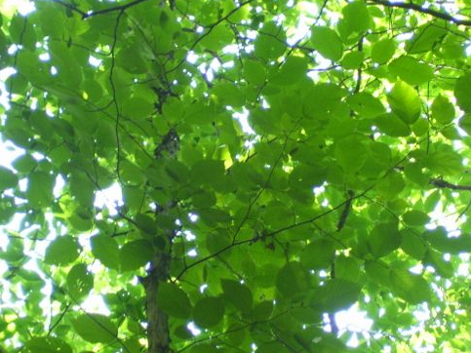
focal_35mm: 147
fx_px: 2000
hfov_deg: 13.4
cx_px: 256
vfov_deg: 10.1
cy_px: 151
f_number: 4.6
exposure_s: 1/20
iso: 160
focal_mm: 18
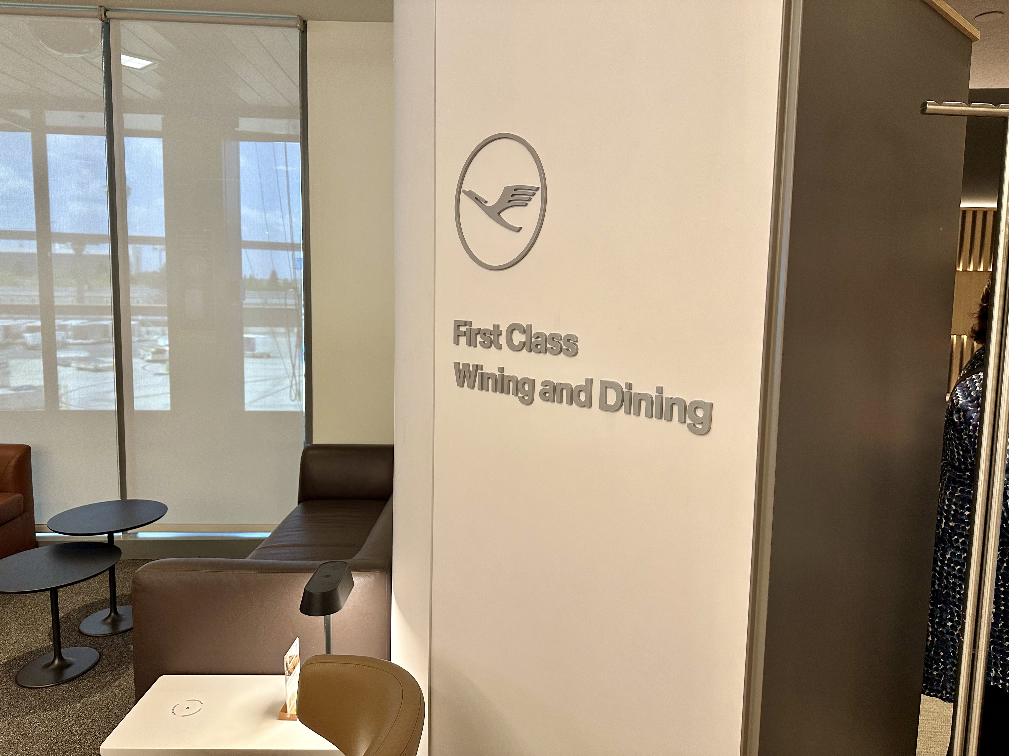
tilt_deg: -5.3
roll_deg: -1.3
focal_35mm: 24
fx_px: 700
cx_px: 504
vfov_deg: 56.8
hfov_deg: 71.6
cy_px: 378
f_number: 1.78
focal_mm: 6.86
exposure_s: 1/58
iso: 160
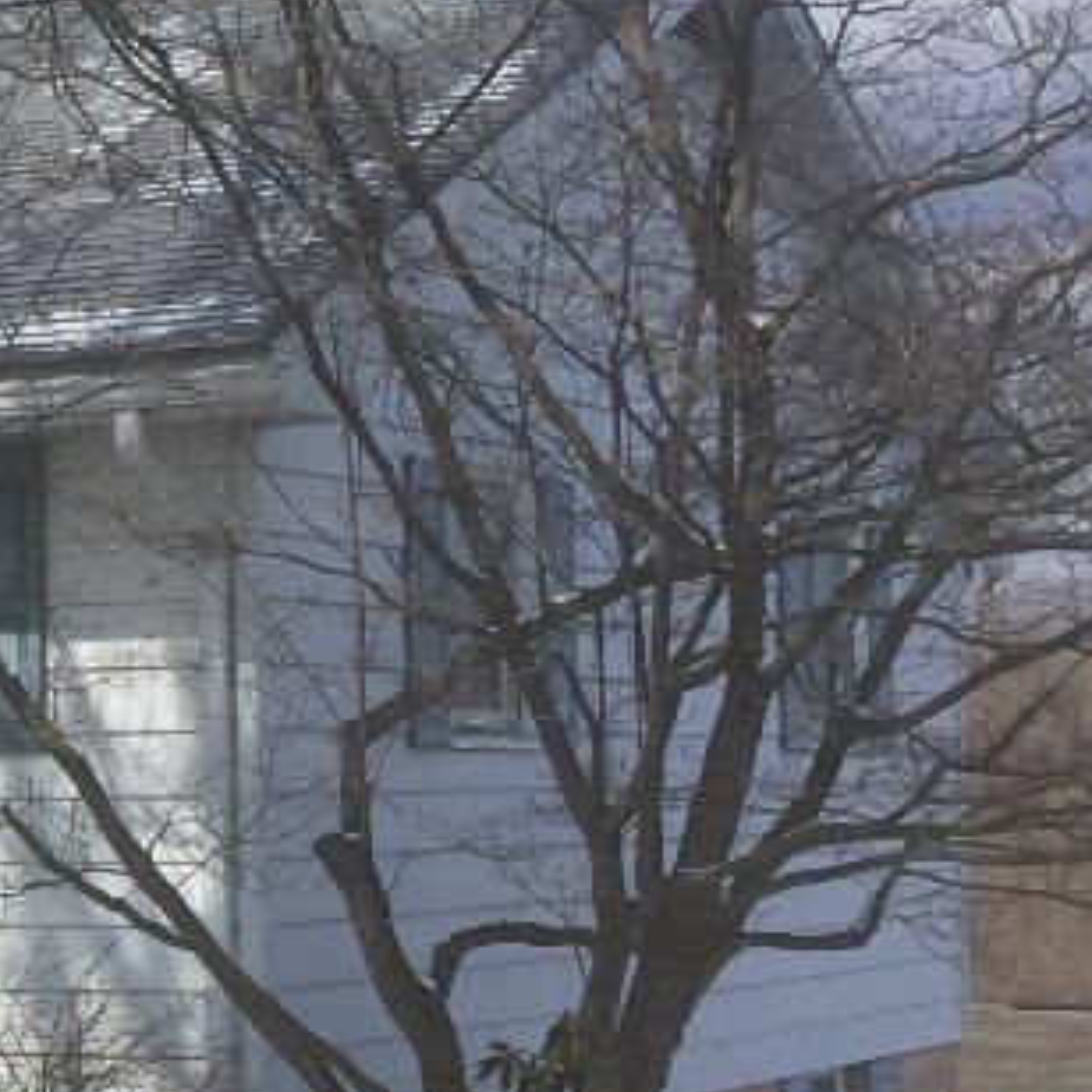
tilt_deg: +0.3
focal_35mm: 120
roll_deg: +2.6
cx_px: -656
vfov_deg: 14.5
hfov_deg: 13.5
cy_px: 847
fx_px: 4283
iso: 32
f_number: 2.2
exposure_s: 1/2326
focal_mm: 4.15
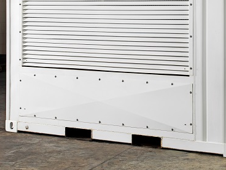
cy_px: 11
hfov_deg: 14.3
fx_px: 896
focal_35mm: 137
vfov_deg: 10.8
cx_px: 166
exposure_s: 1/80
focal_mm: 90
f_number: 16
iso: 100
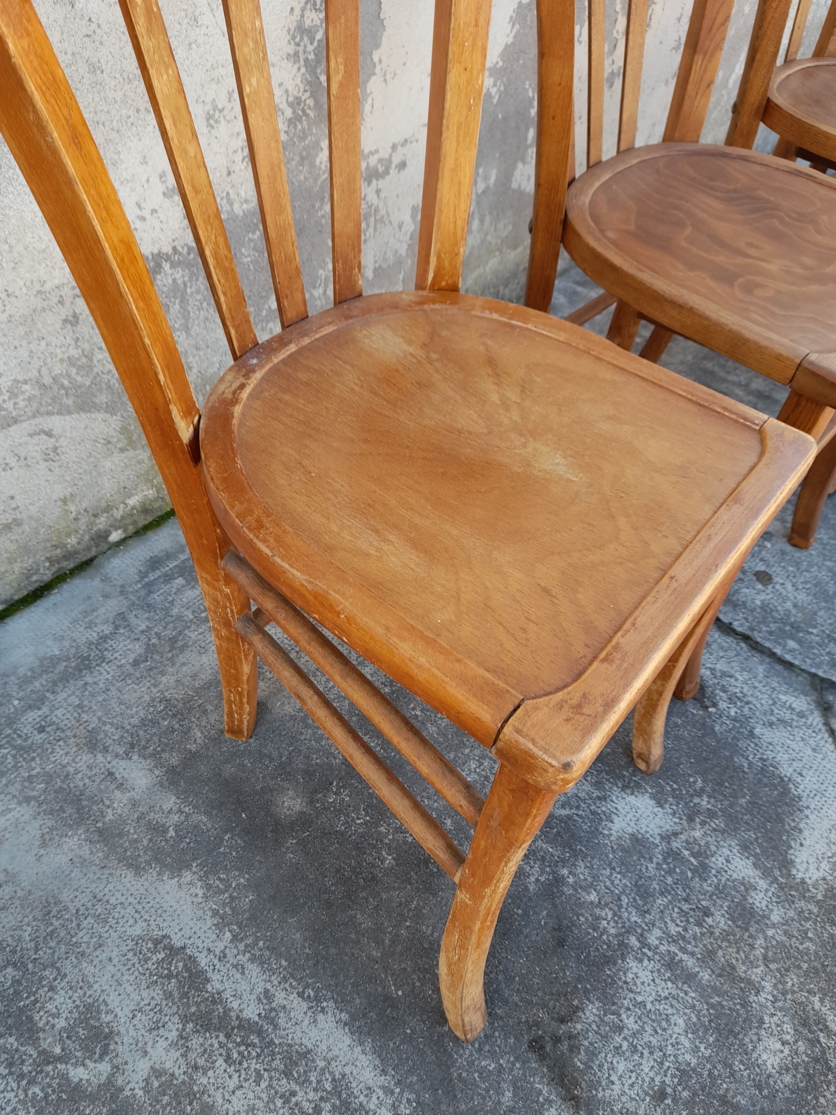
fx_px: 805
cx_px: 418
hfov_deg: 54.9
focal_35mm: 25
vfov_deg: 69.4
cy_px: 558
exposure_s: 1/120
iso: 32
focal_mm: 4.6
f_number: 2
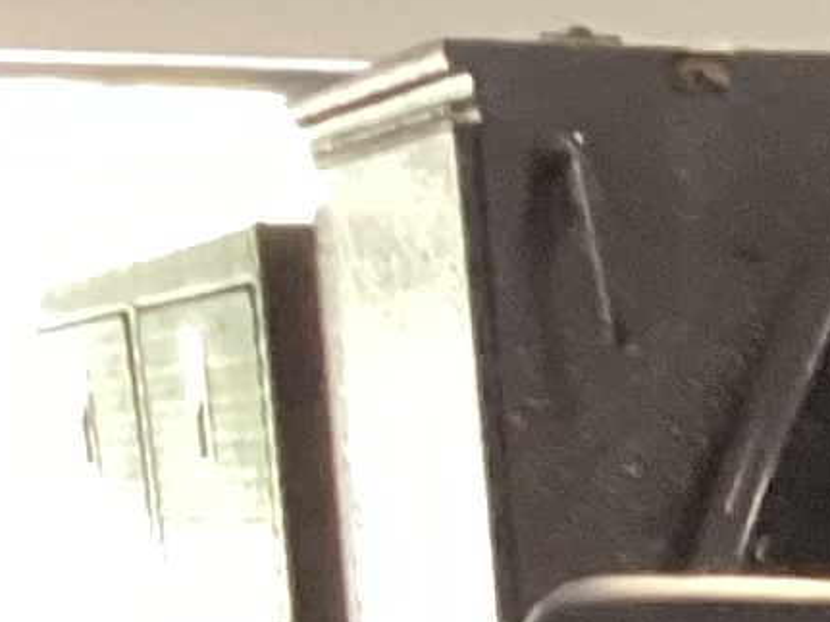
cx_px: 2721
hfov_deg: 7.2
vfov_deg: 5.9
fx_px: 5633
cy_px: 1787
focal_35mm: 235
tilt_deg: -13.3
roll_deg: +1.1
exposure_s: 1/60
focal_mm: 3.3
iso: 250
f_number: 2.4
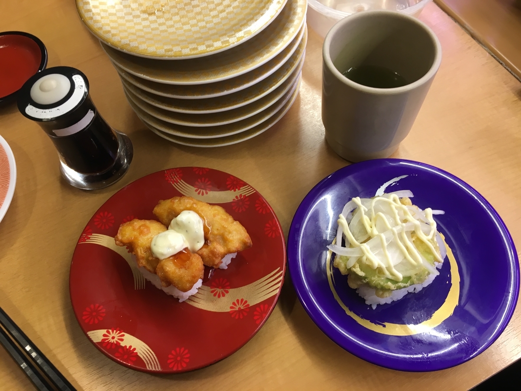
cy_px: 196
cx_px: 260
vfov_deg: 48.2
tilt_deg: -61.8
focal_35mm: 29
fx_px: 436
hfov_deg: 61.7
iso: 50
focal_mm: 4.15
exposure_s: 1/30
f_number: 2.2
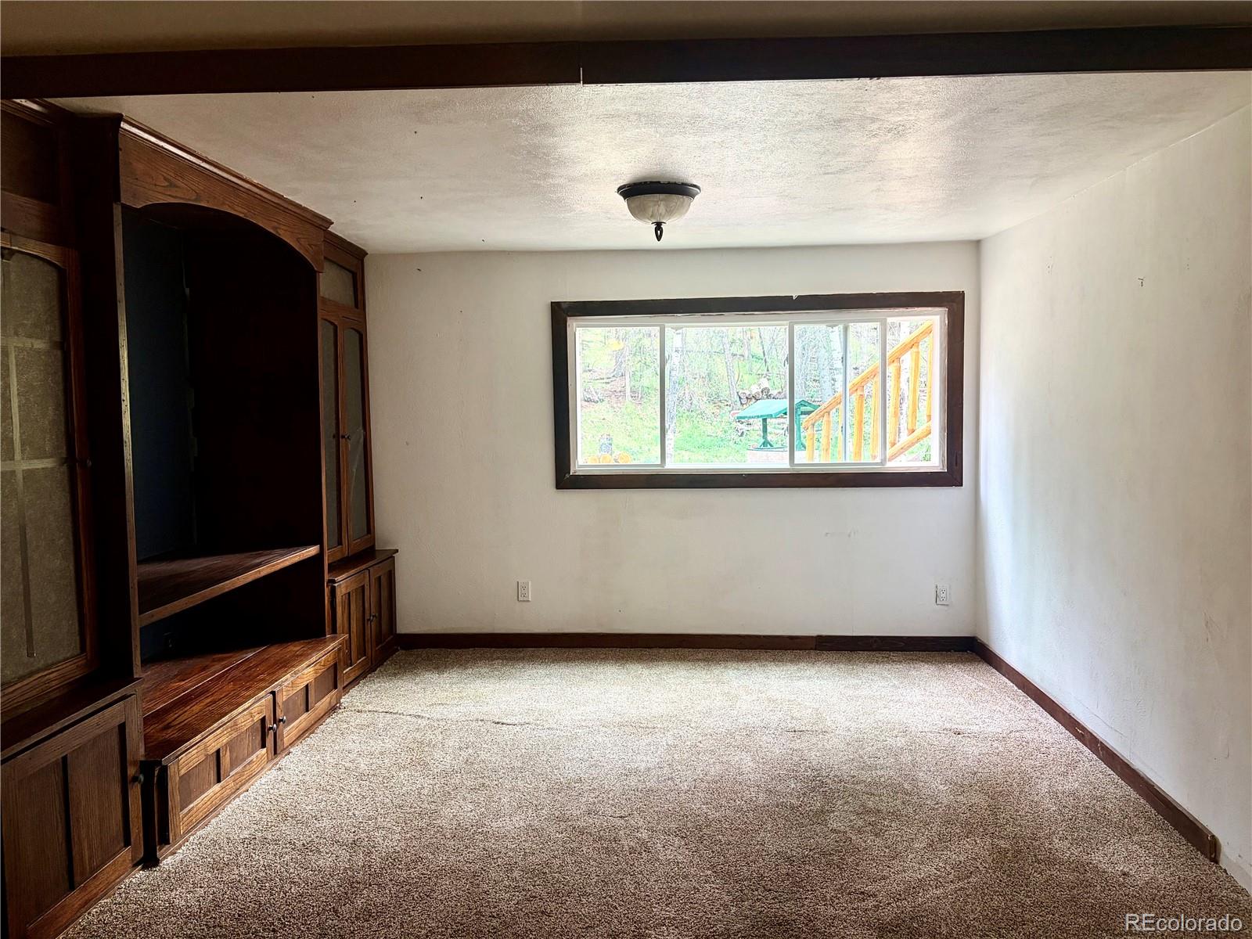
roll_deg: +0.8
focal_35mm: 26
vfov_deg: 53.1
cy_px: 470
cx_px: 626
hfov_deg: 67.3
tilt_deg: -3.5
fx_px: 940
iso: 100
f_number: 1.6
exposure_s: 1/60
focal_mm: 5.96
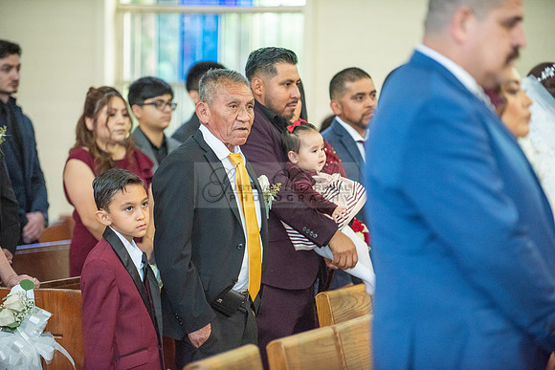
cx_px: 278
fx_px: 2313
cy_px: 185
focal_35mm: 150
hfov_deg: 13.7
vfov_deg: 9.2
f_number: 2.8
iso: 2000
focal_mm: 150
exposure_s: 1/160
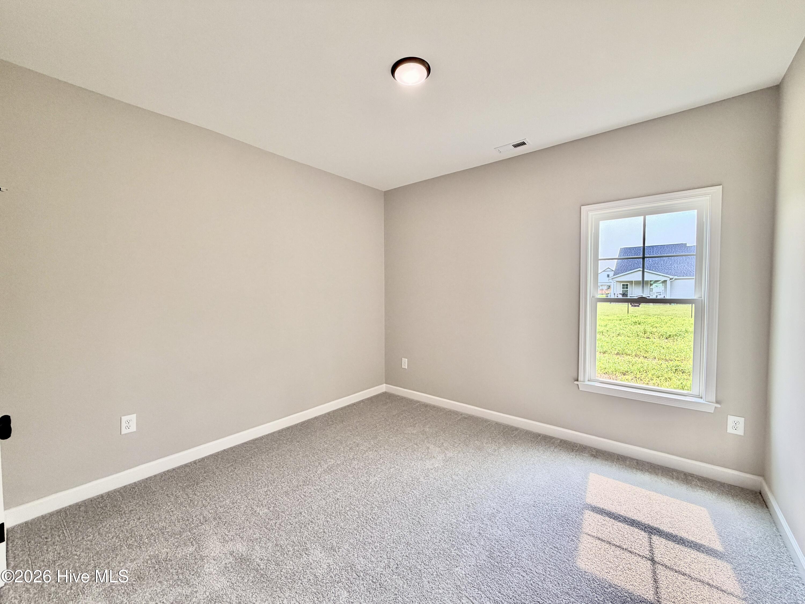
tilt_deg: -1.3
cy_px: 302
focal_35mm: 14
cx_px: 402
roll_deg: +0.3
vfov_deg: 85.7
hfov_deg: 102.1
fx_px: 326
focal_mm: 2.22
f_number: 2.2
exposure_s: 1/120
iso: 80
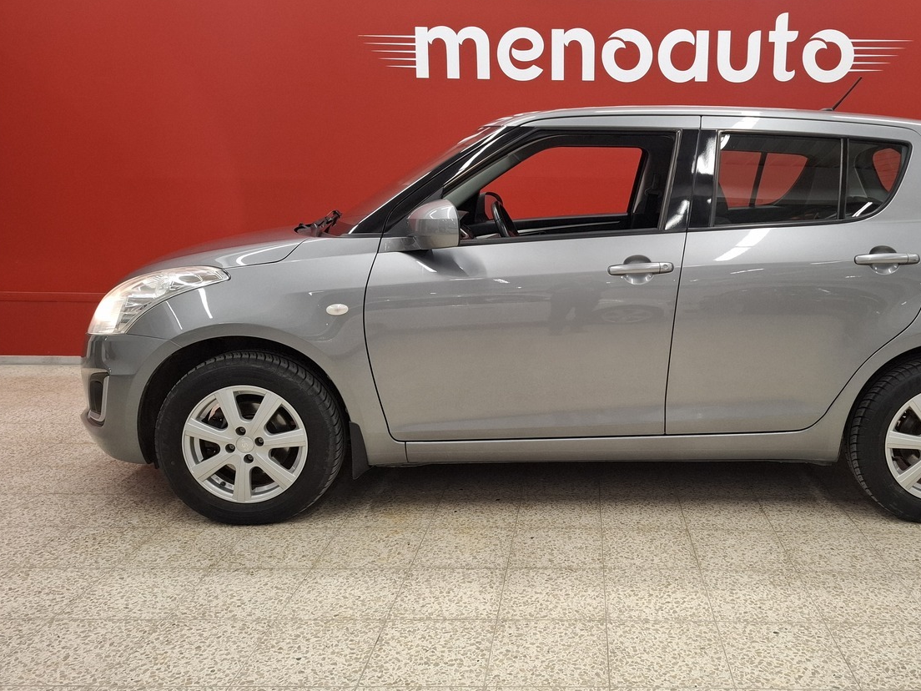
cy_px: 305
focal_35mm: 30
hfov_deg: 59.0
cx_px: 591
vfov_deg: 46.7
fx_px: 798
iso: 160
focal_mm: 5.54
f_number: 1.8
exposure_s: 1/100
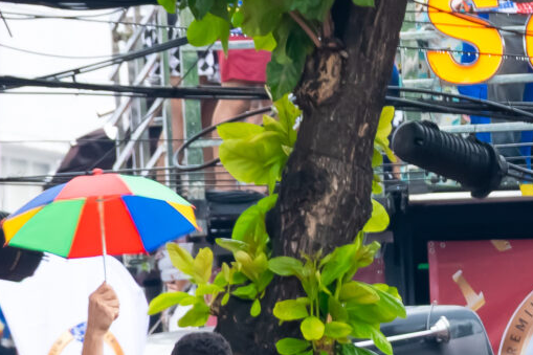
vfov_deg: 1.6
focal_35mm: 875
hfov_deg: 2.4
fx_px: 12950
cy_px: 103
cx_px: 606
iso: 200
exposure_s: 1/125
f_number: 8
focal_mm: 116
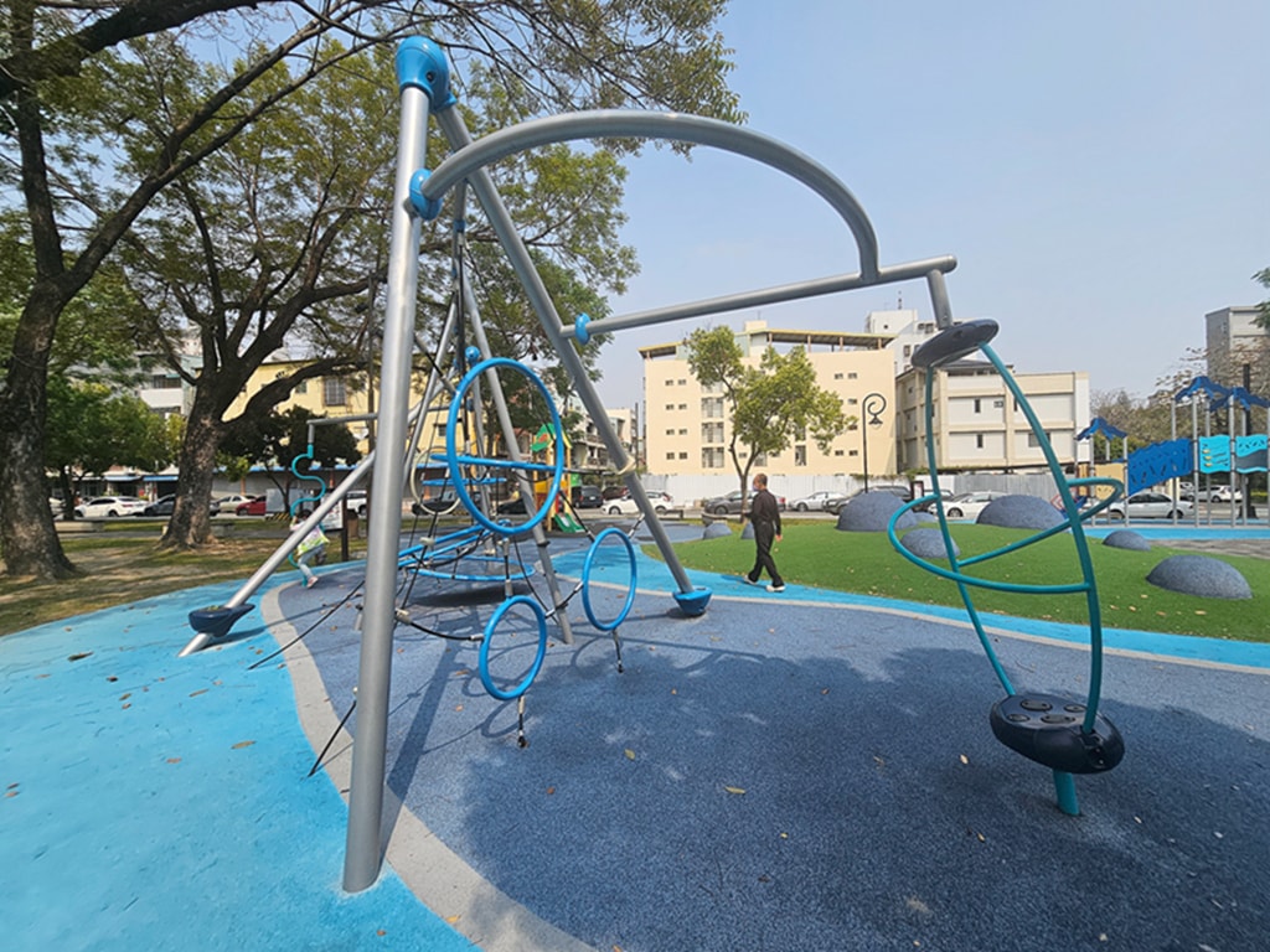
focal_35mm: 13
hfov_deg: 106.2
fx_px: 477
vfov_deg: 89.9
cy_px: 476
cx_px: 635
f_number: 2.2
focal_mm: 2.2
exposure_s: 1/2628
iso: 50
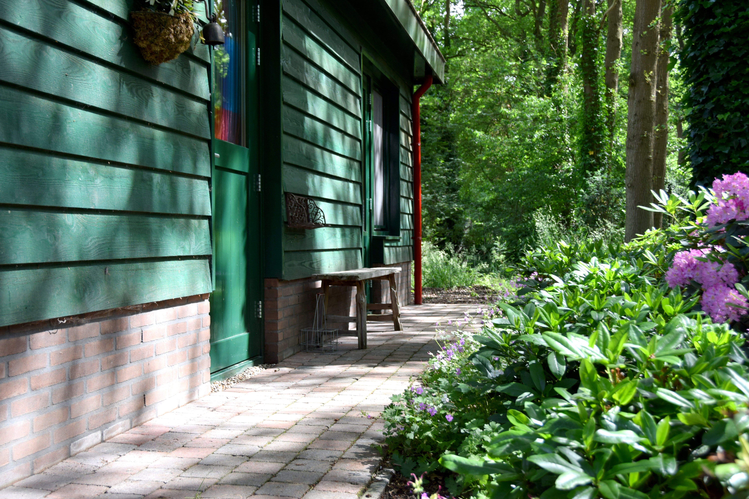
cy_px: 250
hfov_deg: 47.9
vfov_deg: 33.0
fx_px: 843
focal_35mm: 40
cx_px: 374
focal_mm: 27
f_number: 5.6
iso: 200
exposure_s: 1/180
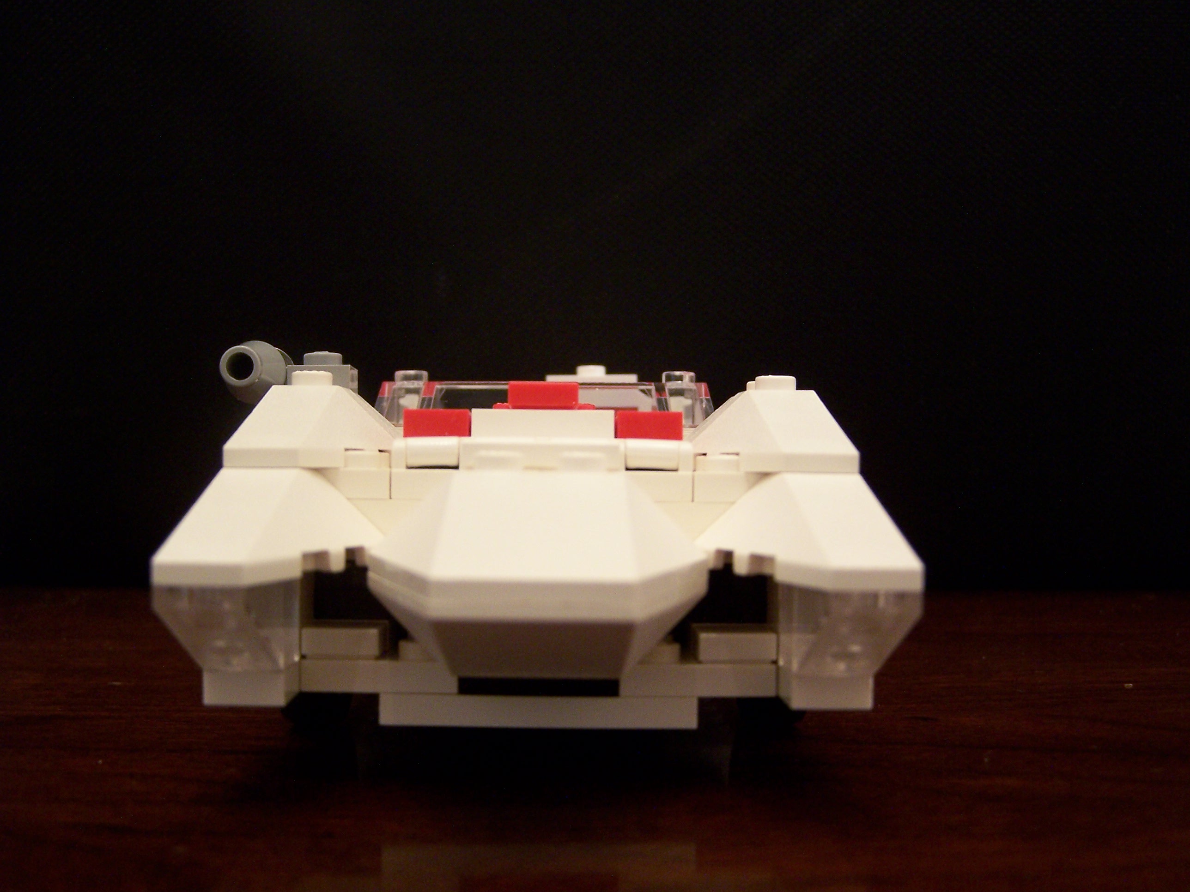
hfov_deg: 49.0
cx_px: 595
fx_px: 1306
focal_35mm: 38
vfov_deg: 37.7
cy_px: 446
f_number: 2.8
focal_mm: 6.3
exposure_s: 1/8
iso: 140
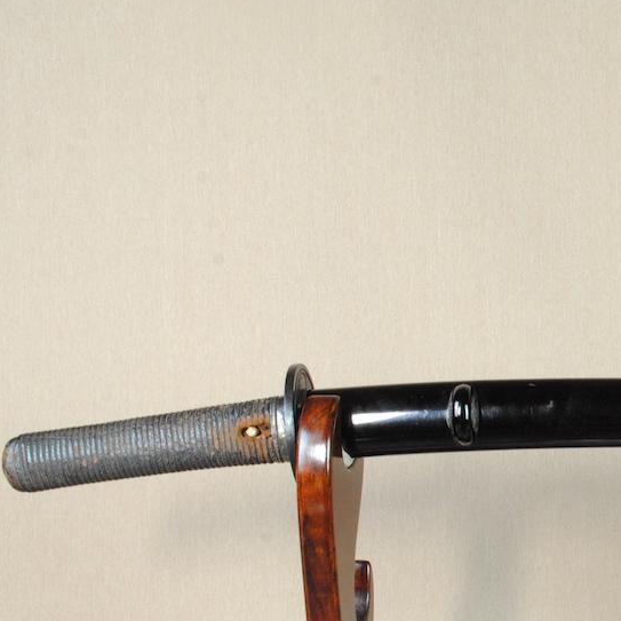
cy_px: 415
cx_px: 704
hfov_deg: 20.7
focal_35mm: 79
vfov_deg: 21.8
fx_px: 1603
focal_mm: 24
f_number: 11
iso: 400
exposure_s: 1/2
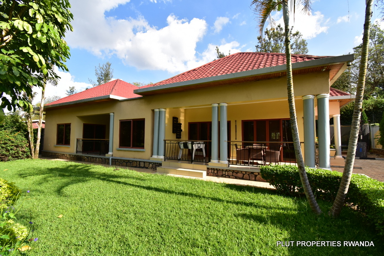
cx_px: 192
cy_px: 128
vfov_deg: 77.4
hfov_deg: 100.4
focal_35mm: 15
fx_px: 160
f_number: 8
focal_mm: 10
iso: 500
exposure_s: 1/500
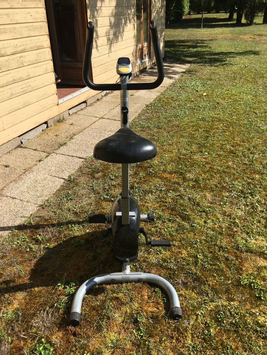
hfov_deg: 48.2
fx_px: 298
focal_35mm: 29
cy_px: 178
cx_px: 134
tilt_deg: -28.0
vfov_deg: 61.7
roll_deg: +0.8
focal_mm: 4.15
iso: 25
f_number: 2.2
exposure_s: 1/1672
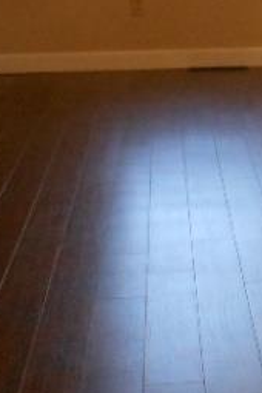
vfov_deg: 17.3
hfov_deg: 11.2
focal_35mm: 117
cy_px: 68
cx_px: 396
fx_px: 1277
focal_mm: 5
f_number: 3.7
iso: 400
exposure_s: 1/30
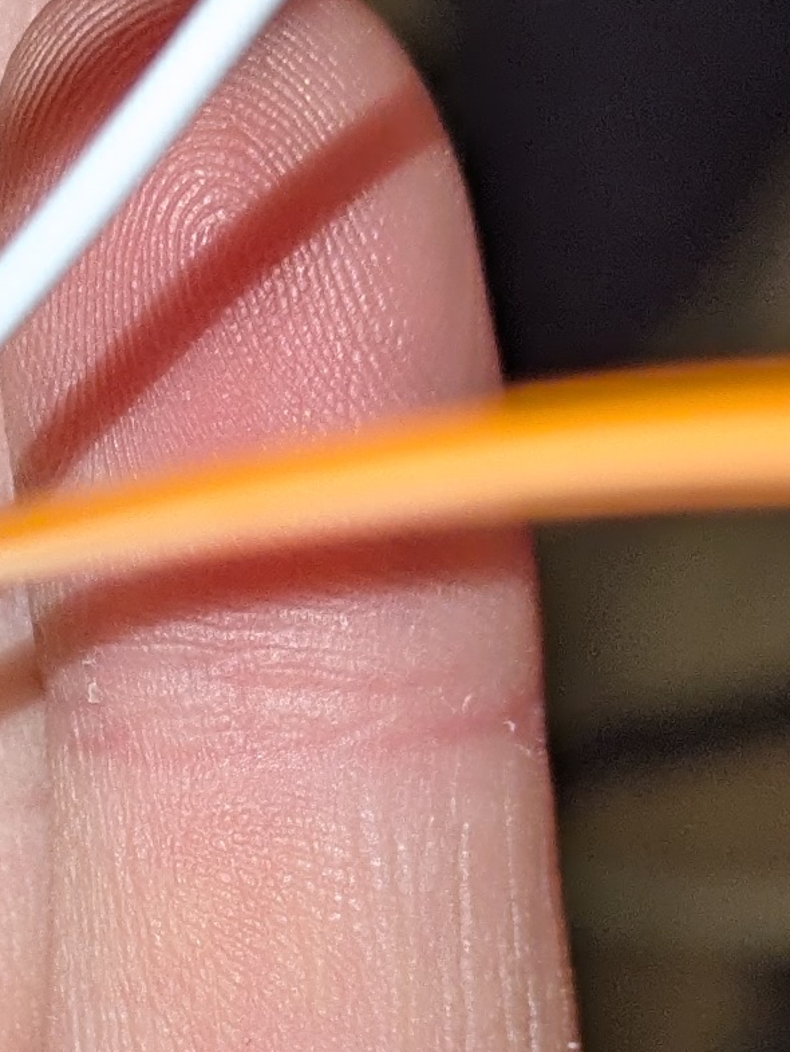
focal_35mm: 147
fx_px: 4471
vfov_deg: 13.2
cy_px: 1134
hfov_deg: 9.8
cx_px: -323
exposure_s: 1/100
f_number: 1.89
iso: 135
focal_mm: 5.43
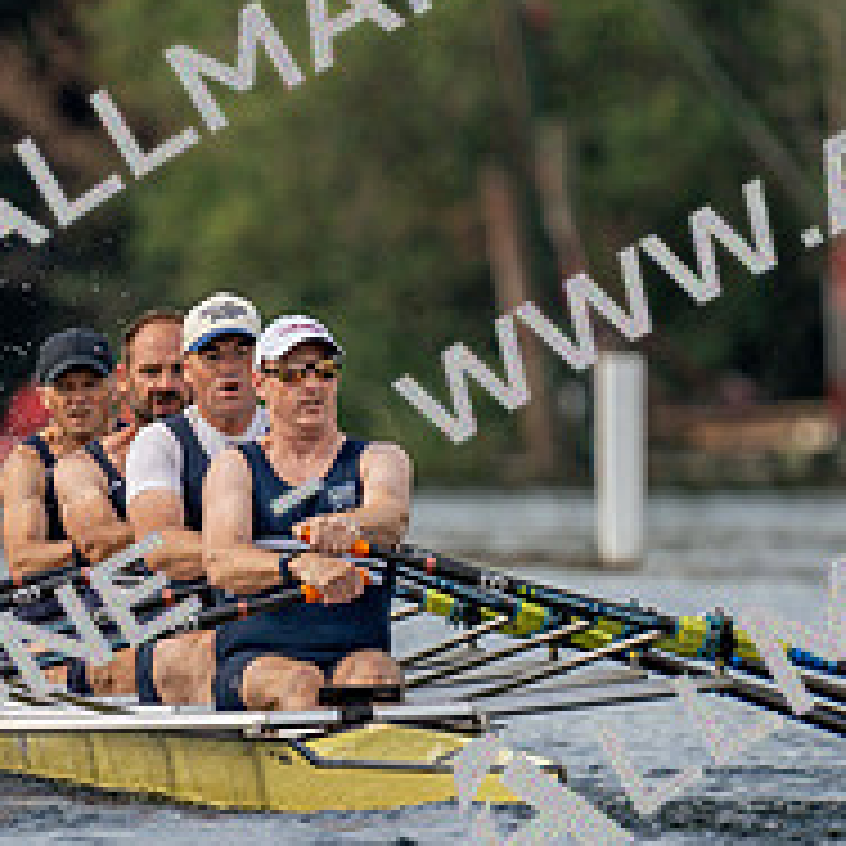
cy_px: 520
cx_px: 68
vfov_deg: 1.1
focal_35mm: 1570
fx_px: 43411
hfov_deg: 1.1
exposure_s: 1/1600
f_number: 6.3
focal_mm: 600
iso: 400
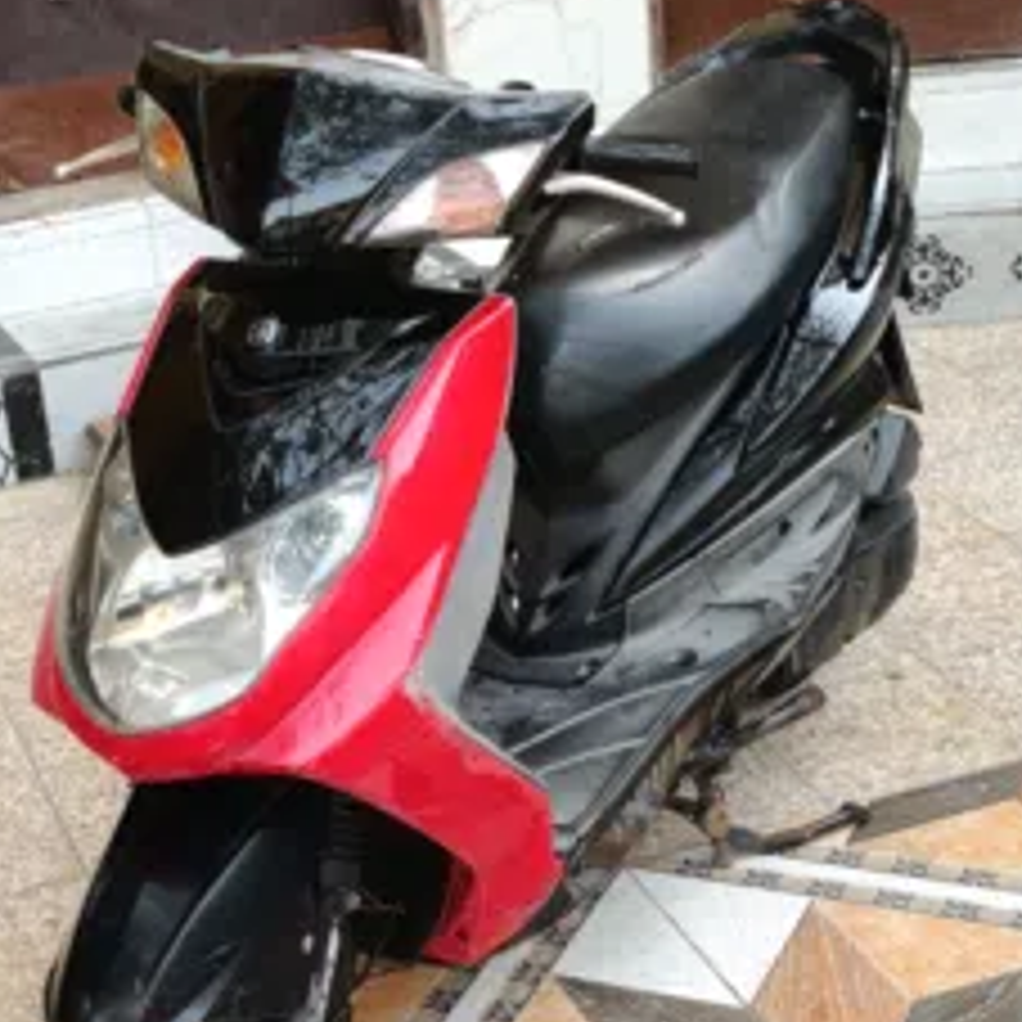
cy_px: 720
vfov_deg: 42.0
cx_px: 486
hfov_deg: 42.8
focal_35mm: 39
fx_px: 1303
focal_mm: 4.71
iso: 160
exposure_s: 1/100
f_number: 1.7
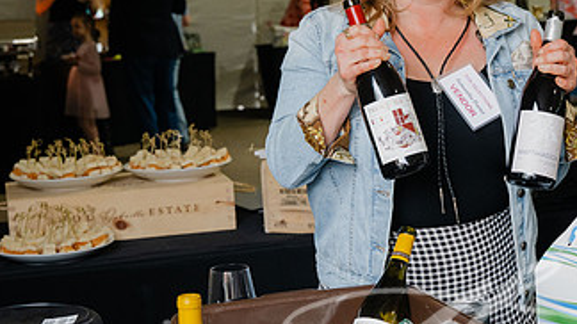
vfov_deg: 13.1
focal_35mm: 92
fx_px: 1407
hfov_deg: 22.9
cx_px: 458
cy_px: 158
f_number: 5.6
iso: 1800
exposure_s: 1/200
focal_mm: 49
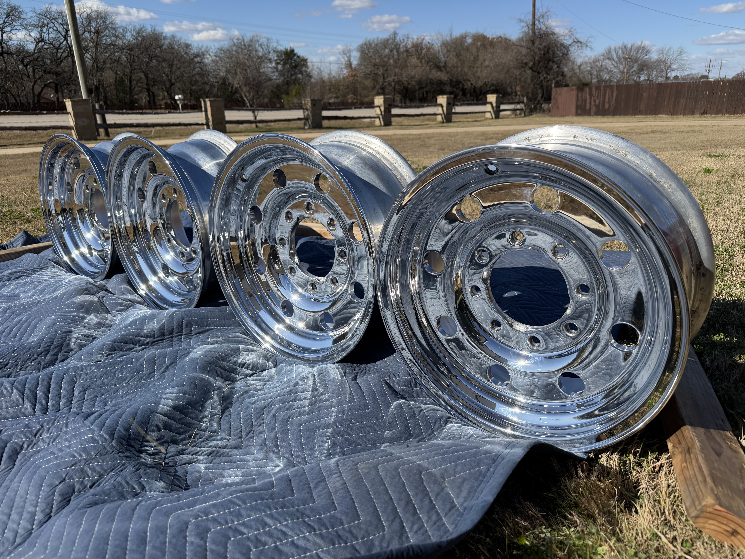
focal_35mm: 24
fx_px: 517
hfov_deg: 71.6
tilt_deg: -19.3
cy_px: 280
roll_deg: +1.1
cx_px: 372
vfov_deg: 56.8
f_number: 1.78
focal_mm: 6.76
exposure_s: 1/7353
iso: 125
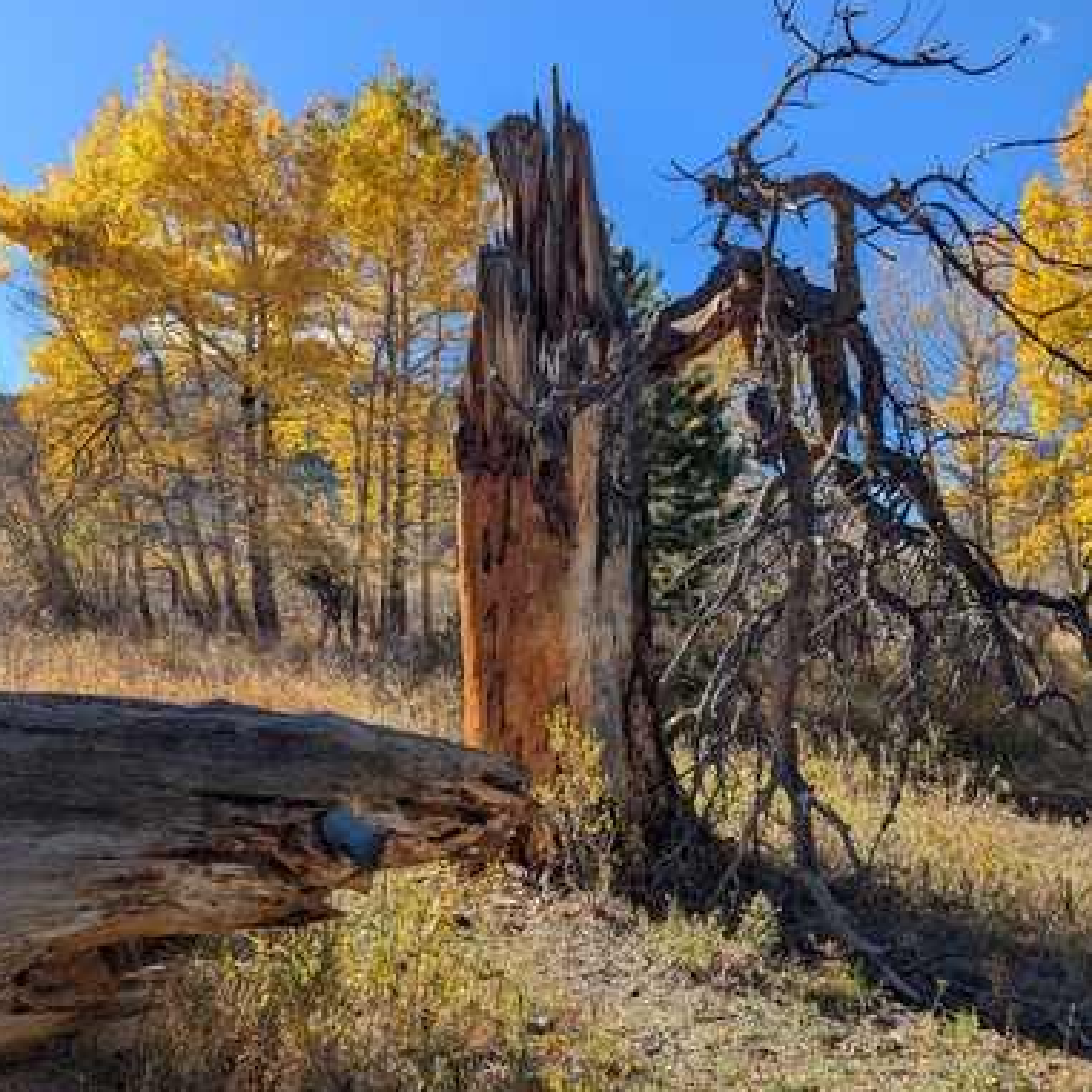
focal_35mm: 29
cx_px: 545
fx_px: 1035
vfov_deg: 55.4
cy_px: 625
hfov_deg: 55.6
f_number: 1.85
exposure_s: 1/1167
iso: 42
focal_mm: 6.81
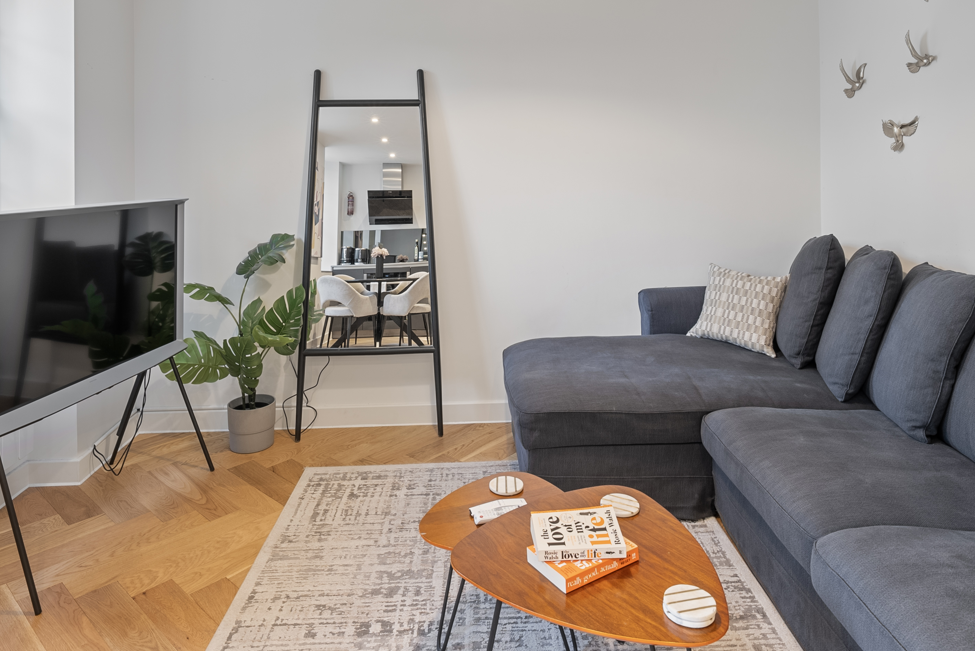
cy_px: 187
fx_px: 650
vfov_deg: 51.6
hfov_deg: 73.7
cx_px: 479
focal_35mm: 24
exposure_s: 5
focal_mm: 16
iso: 100
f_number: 9
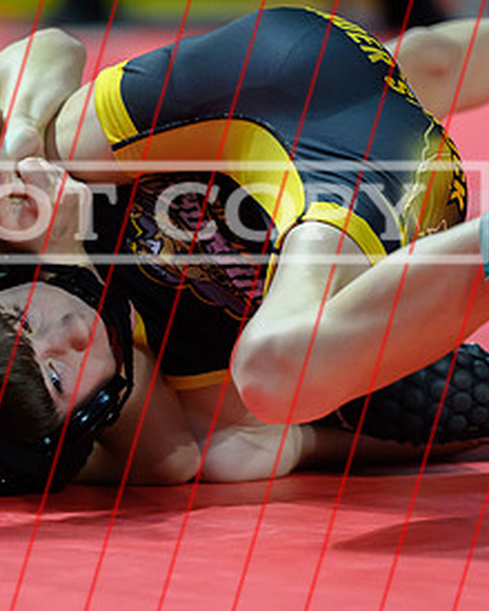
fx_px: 7634
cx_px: -47
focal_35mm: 422
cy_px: 363
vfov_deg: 4.6
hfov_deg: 3.7
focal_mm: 160
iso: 2800
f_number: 2.8
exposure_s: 1/800
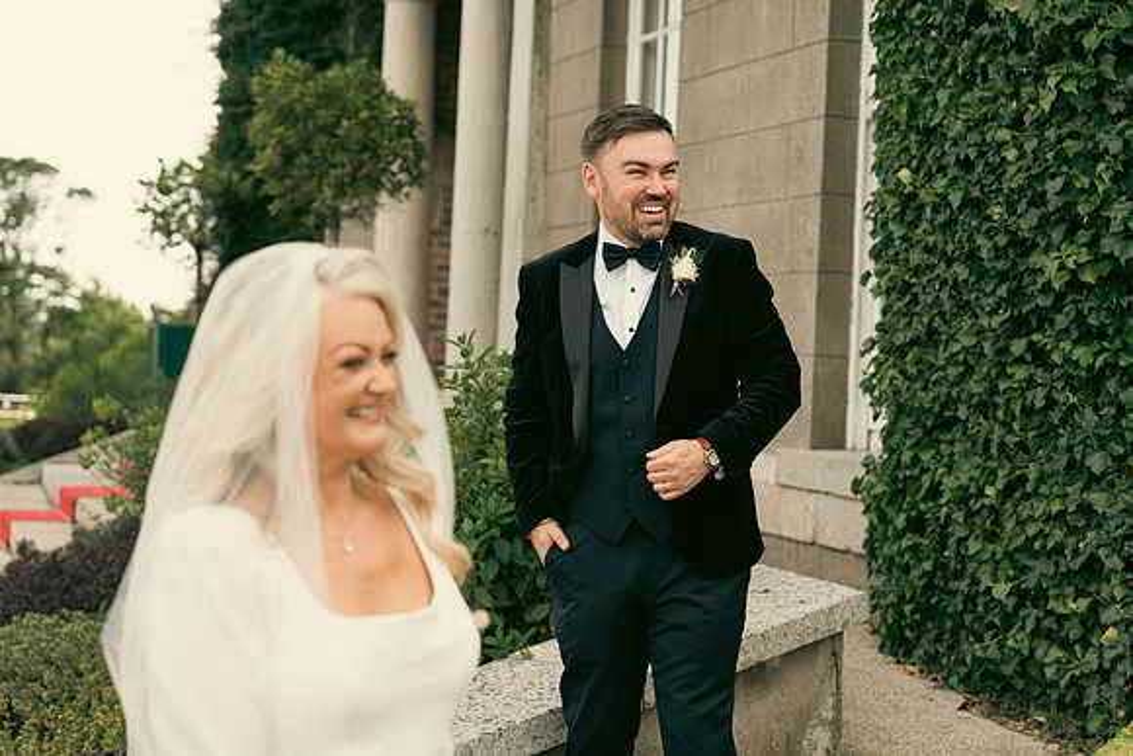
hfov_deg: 28.8
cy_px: 378
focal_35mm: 70
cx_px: 566
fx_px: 2203
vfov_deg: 19.5
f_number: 3.5
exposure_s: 1/400
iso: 125
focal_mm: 70
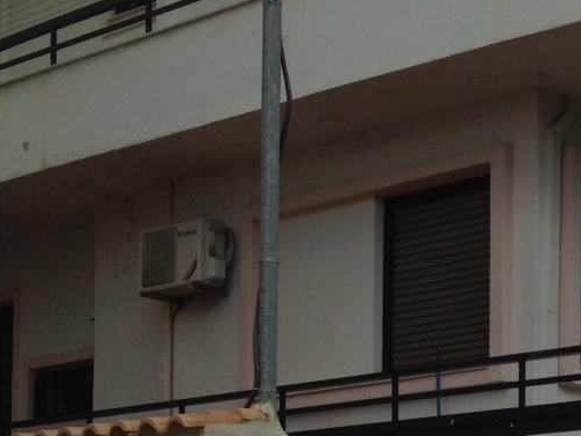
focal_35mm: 107
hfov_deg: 17.7
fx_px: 1795
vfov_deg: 13.3
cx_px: 640
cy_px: 570
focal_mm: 4.12
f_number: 2.4
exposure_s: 1/1022
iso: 50
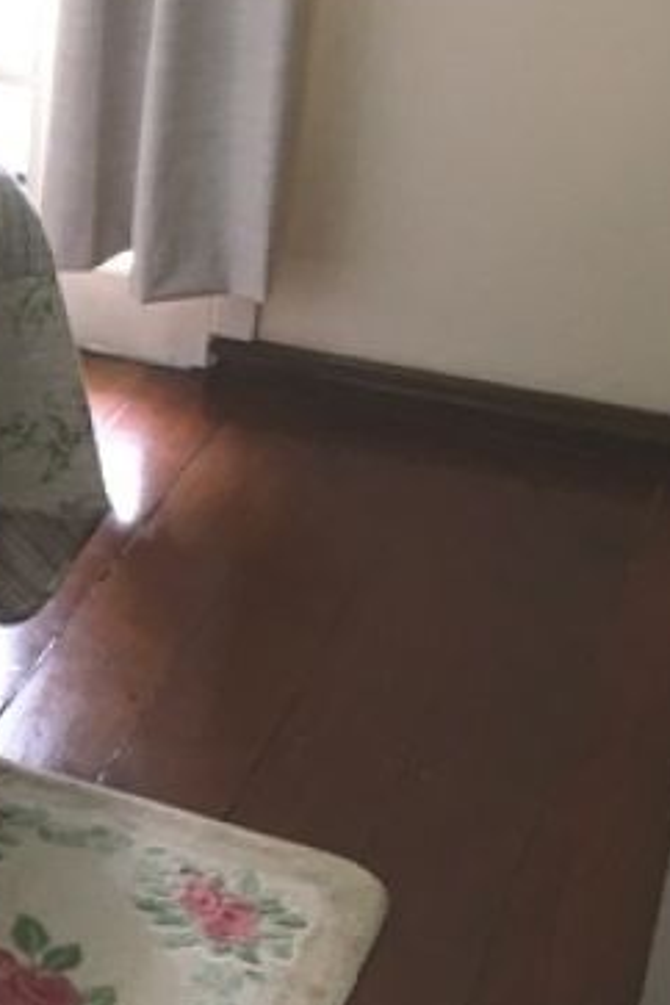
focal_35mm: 85
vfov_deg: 23.9
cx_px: -440
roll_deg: +1.1
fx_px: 2373
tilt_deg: -26.3
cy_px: 404
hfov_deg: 14.6
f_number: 2.2
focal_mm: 4.15
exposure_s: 1/30
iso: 32
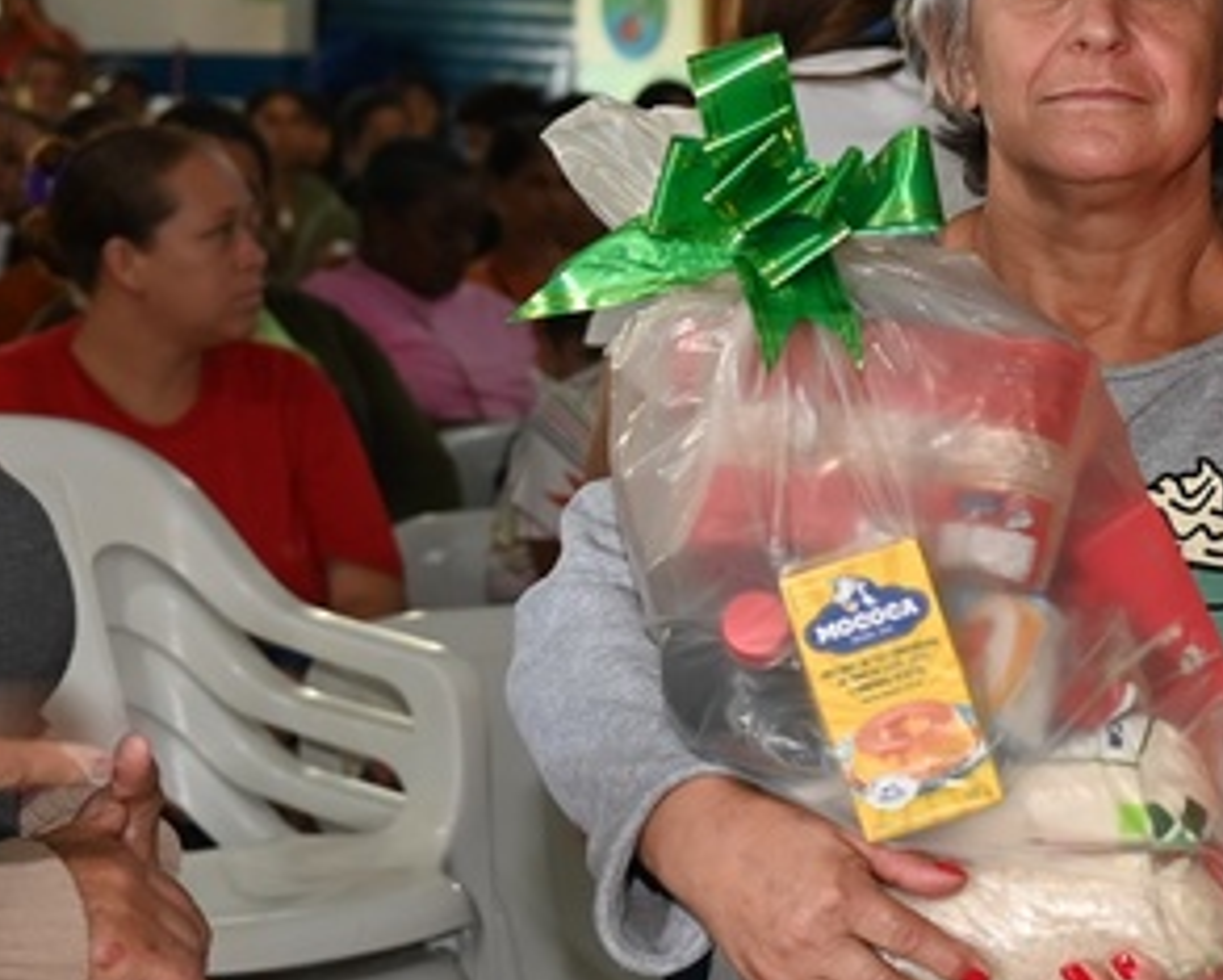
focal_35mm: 130
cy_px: 651
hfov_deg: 14.5
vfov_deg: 11.9
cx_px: 1349
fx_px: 4709
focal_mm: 45
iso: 560
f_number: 4
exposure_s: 1/60
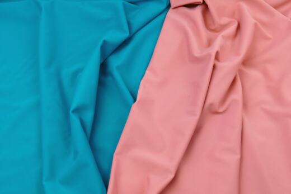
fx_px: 348
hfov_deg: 45.4
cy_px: 97
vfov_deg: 31.2
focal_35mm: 43
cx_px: 146
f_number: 3.2
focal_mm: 15.51
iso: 160
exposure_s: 1/80
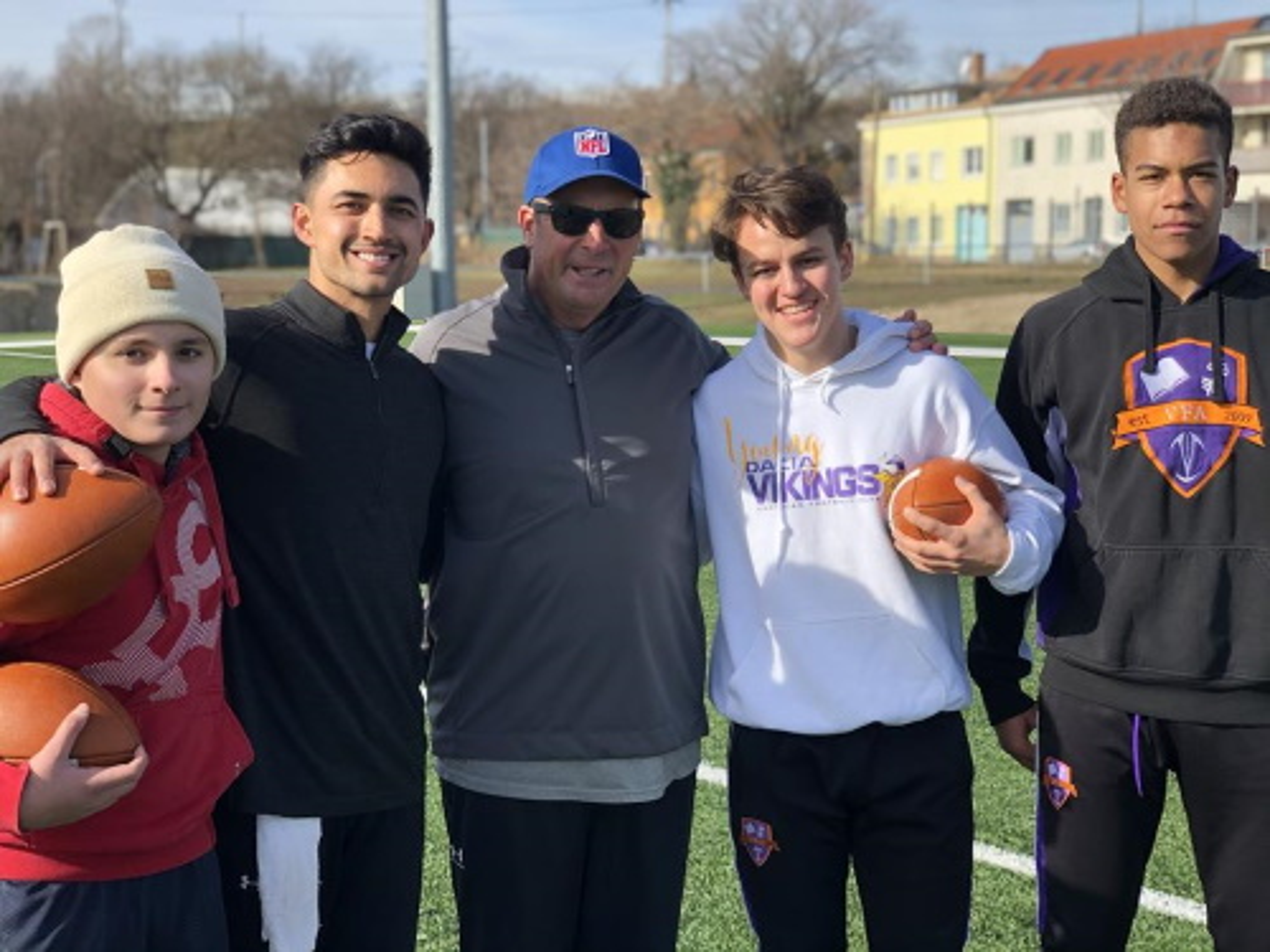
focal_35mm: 52
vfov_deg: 28.0
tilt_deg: -6.9
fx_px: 1908
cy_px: 476
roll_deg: +1.1
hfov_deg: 36.8
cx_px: 635
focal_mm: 6
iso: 16
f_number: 2.4
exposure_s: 1/545
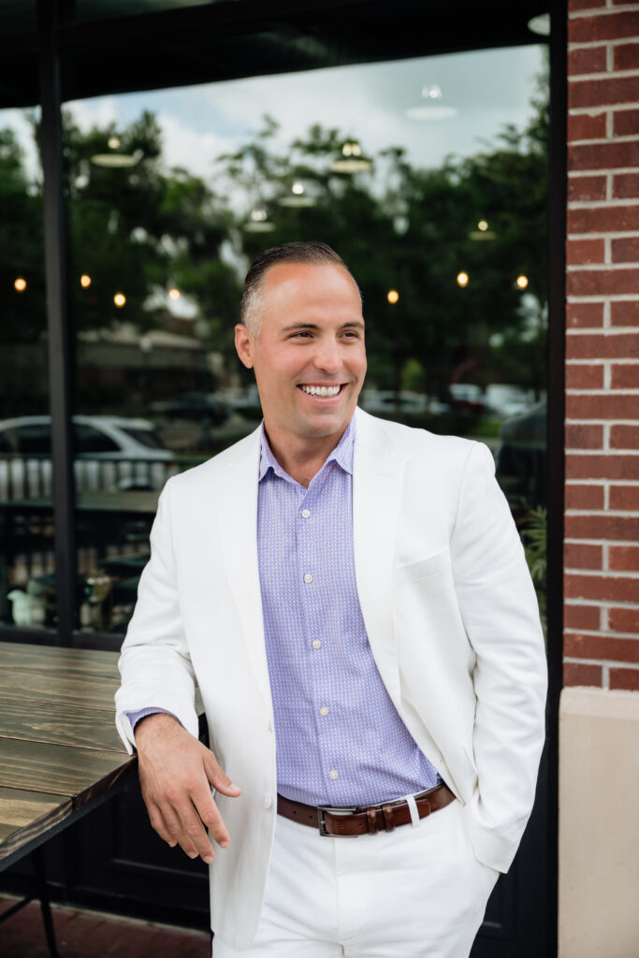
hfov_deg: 32.6
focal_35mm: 41
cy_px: 479
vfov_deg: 47.4
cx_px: 320
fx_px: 1091
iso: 200
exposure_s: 1/400
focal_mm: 41
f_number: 3.2
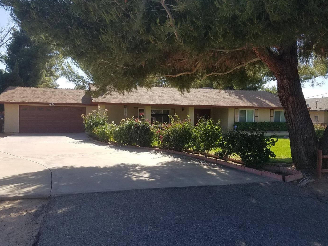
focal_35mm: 28
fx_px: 265
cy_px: 122
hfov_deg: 63.4
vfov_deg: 49.7
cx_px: 159
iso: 50
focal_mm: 4.2
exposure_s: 1/1628
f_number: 1.7
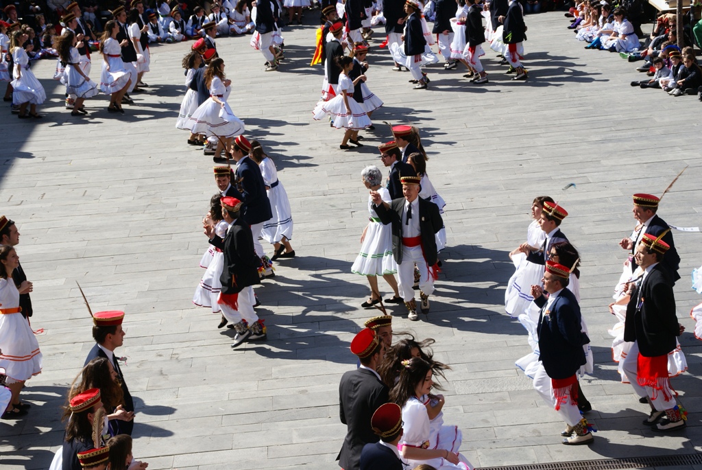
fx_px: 1610
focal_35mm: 82
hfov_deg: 24.6
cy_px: 235
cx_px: 351
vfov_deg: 16.6
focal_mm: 55
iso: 100
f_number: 13
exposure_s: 1/160
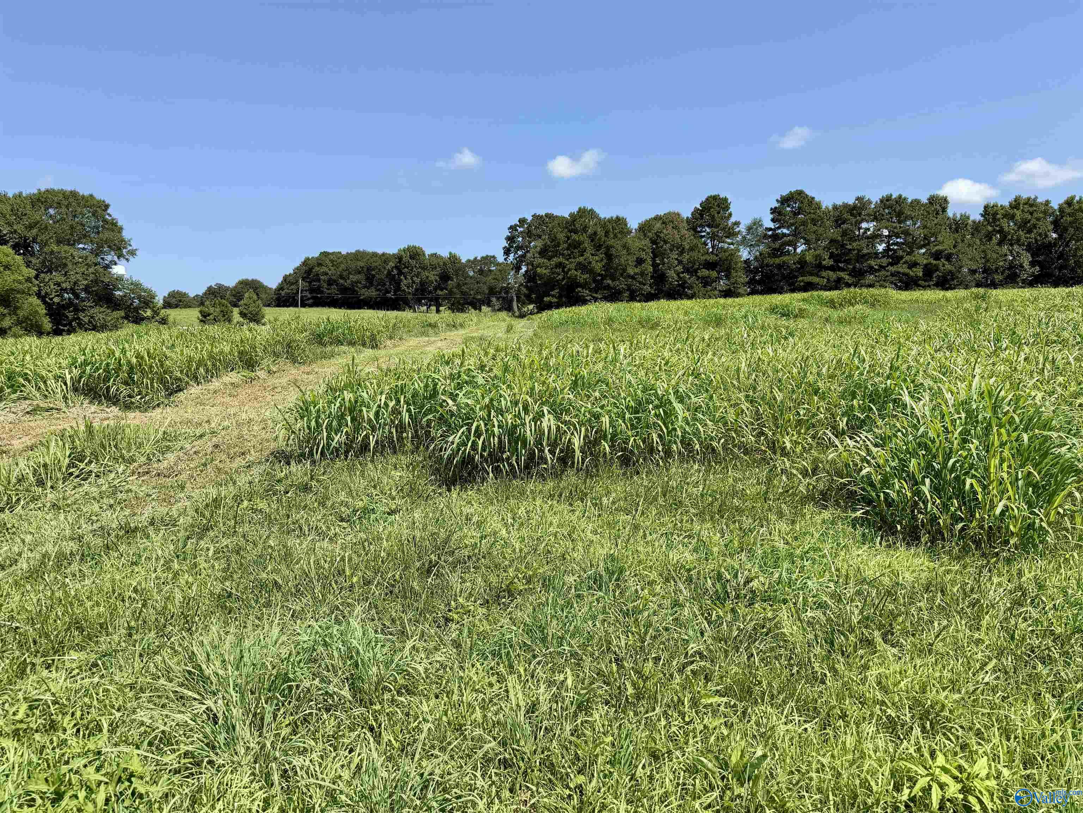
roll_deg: +0.9
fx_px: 751
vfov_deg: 56.8
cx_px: 542
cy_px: 406
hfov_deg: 71.6
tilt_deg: -6.6
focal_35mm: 24
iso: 80
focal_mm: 6.76
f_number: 1.78
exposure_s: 1/3953
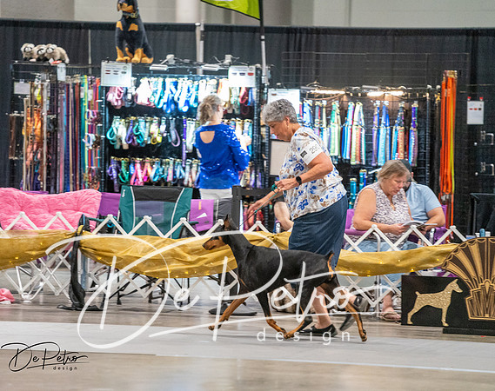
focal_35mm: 229
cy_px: 195
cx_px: 219
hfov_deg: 8.5
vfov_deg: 6.7
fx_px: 3342
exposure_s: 1/250
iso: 6400
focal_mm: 200
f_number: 2.8
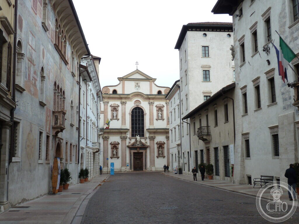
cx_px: 150
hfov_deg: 44.8
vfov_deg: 34.3
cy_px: 112
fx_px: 363
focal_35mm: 42
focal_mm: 6.9
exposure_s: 1/100
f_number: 4
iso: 80
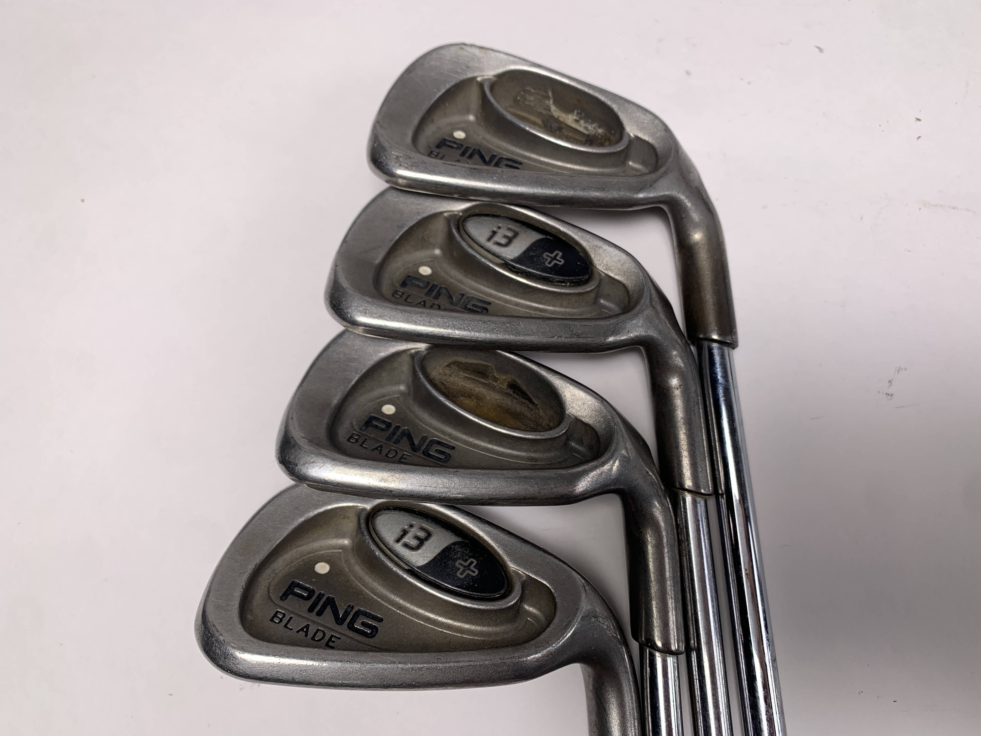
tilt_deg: -78.7
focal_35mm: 26
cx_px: 490
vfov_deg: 53.1
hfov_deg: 67.3
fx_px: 737
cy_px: 368
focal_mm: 4.25
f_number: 1.8
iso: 25
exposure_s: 1/161
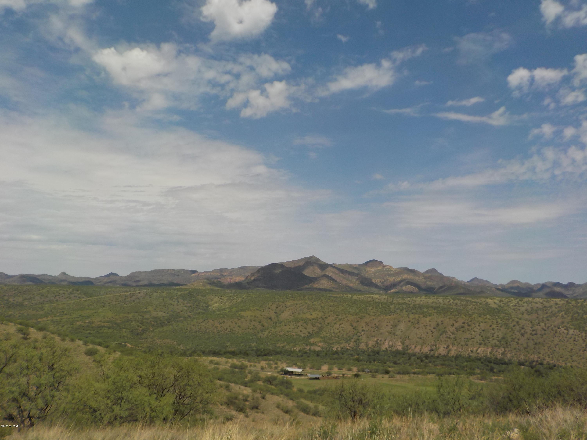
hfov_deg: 60.0
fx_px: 509
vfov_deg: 46.8
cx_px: 294
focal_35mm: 30
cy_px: 220
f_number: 6.6
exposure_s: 1/640
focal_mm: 4.1
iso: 125
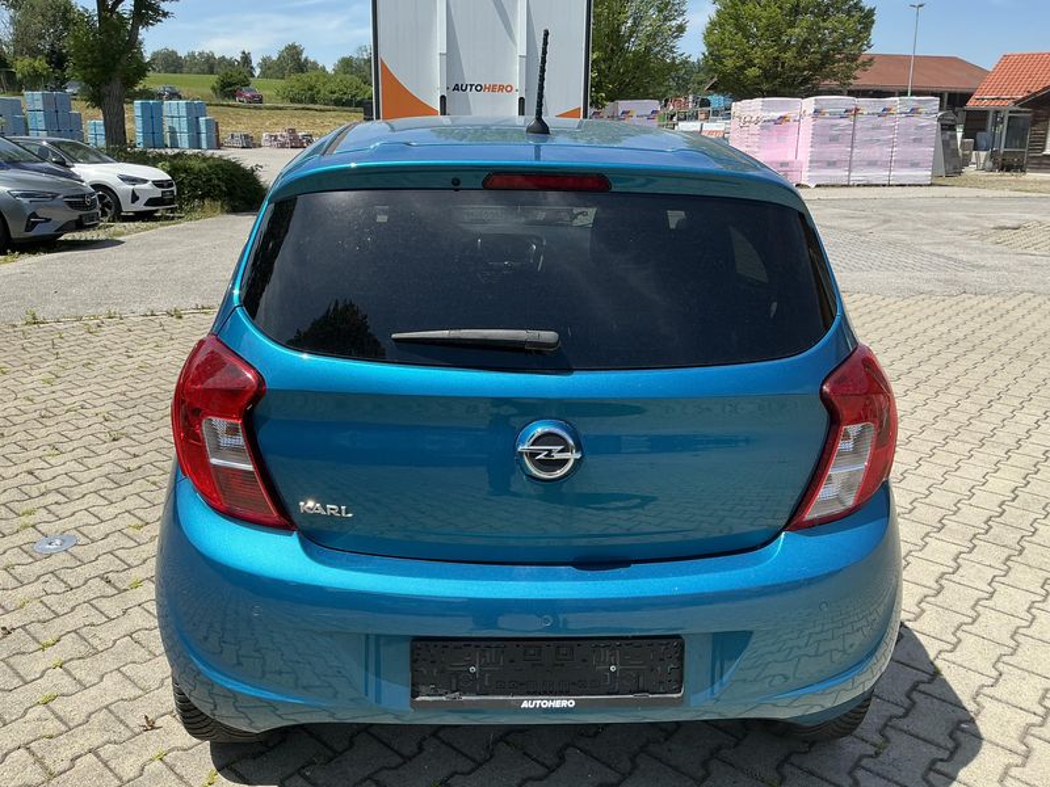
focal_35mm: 28
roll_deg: -0.8
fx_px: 849
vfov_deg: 49.7
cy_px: 394
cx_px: 525
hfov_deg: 63.4
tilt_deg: -17.4
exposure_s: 1/1121
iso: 25
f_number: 1.8
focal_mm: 3
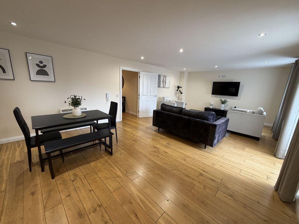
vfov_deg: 85.7
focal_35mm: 14
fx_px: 121
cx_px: 150
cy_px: 112
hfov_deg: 102.1
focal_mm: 2.22
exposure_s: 1/50
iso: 200
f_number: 2.2
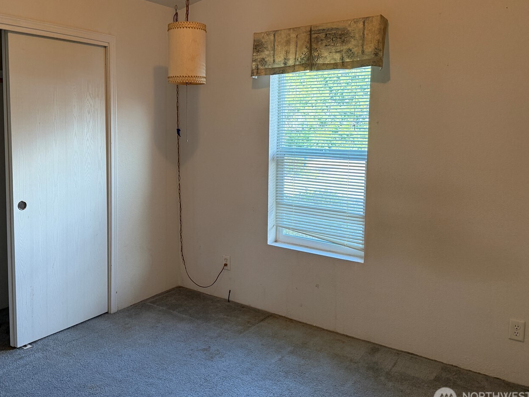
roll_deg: -0.3
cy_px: 160
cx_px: 203
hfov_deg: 57.7
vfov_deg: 45.2
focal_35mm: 31
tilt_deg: -4.7
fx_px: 474
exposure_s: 1/120
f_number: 1.78
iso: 250
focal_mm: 6.76
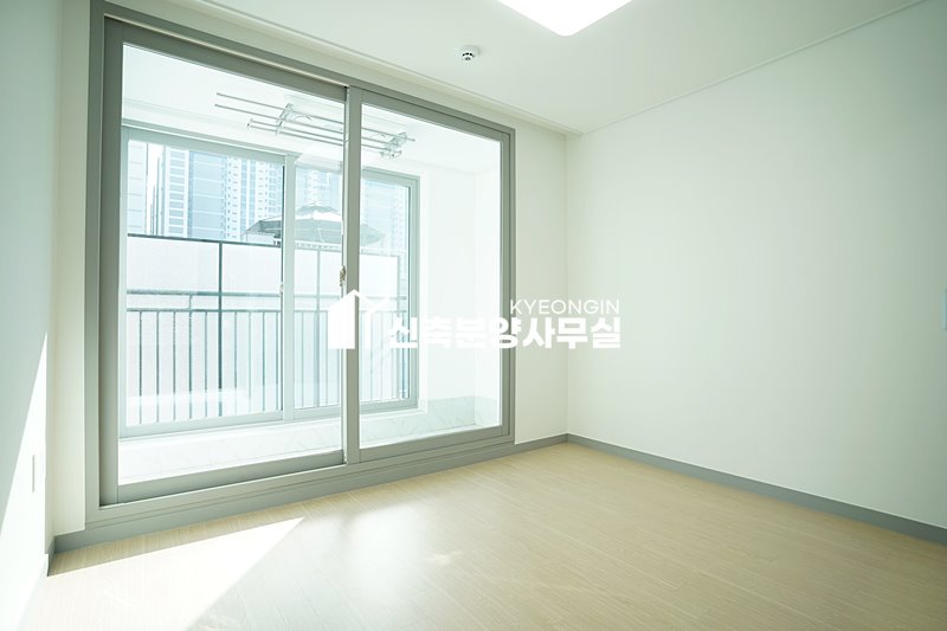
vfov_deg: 70.4
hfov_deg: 93.3
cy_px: 316
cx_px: 474
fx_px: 447
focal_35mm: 17
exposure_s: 1/80
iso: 250
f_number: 5
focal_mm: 17
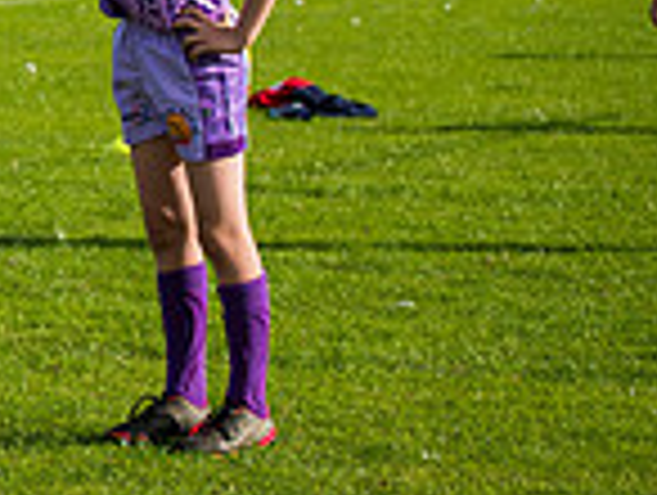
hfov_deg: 7.0
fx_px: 5228
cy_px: -70
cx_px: -585
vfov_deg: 5.4
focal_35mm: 275
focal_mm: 72
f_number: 4
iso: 250
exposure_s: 1/1250
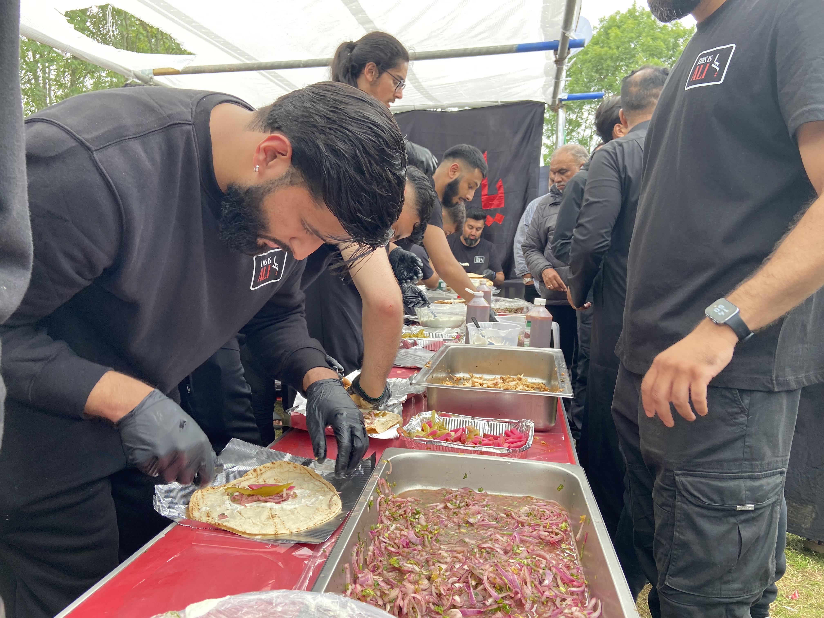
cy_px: 309
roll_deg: -1.1
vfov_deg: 53.1
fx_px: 619
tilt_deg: -6.5
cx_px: 412
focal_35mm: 26
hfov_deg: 67.3
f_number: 1.8
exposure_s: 1/122
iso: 80
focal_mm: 4.25
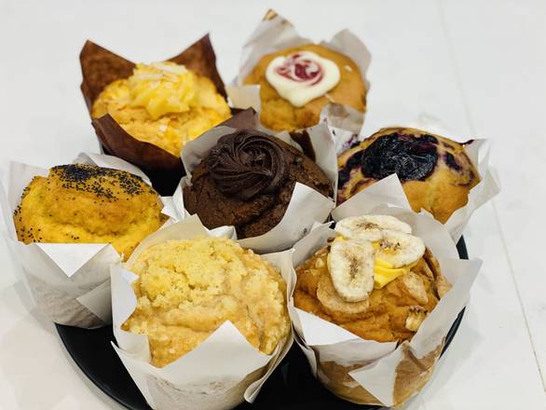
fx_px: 821
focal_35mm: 52
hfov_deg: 36.8
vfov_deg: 28.1
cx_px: 273
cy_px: 205
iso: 125
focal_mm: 6
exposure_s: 1/100
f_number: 2
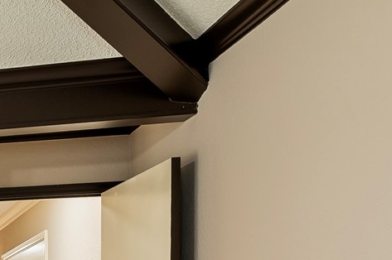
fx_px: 750
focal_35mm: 69
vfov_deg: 18.1
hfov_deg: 17.7
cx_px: -435
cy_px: 357
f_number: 6.3
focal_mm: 15
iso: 125
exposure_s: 1/2.5
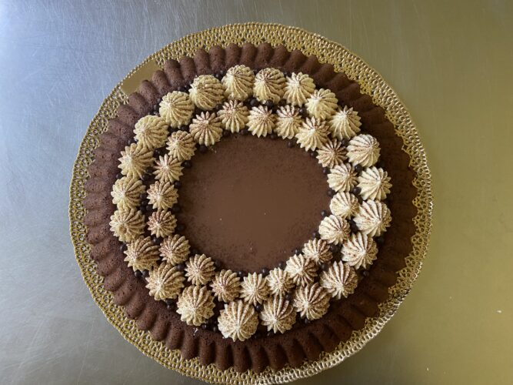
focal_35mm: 26
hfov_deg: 67.3
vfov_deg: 53.0
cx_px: 256
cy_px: 192
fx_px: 385
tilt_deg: -83.0
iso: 160
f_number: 1.8
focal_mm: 4.25
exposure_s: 1/60
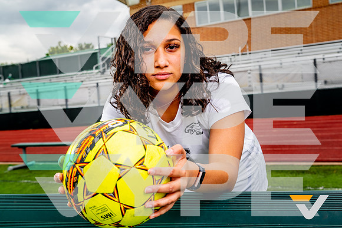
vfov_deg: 29.3
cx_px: 171
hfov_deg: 42.7
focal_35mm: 46
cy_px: 114
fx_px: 437
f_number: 6.7
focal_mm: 46
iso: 100
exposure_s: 1/125
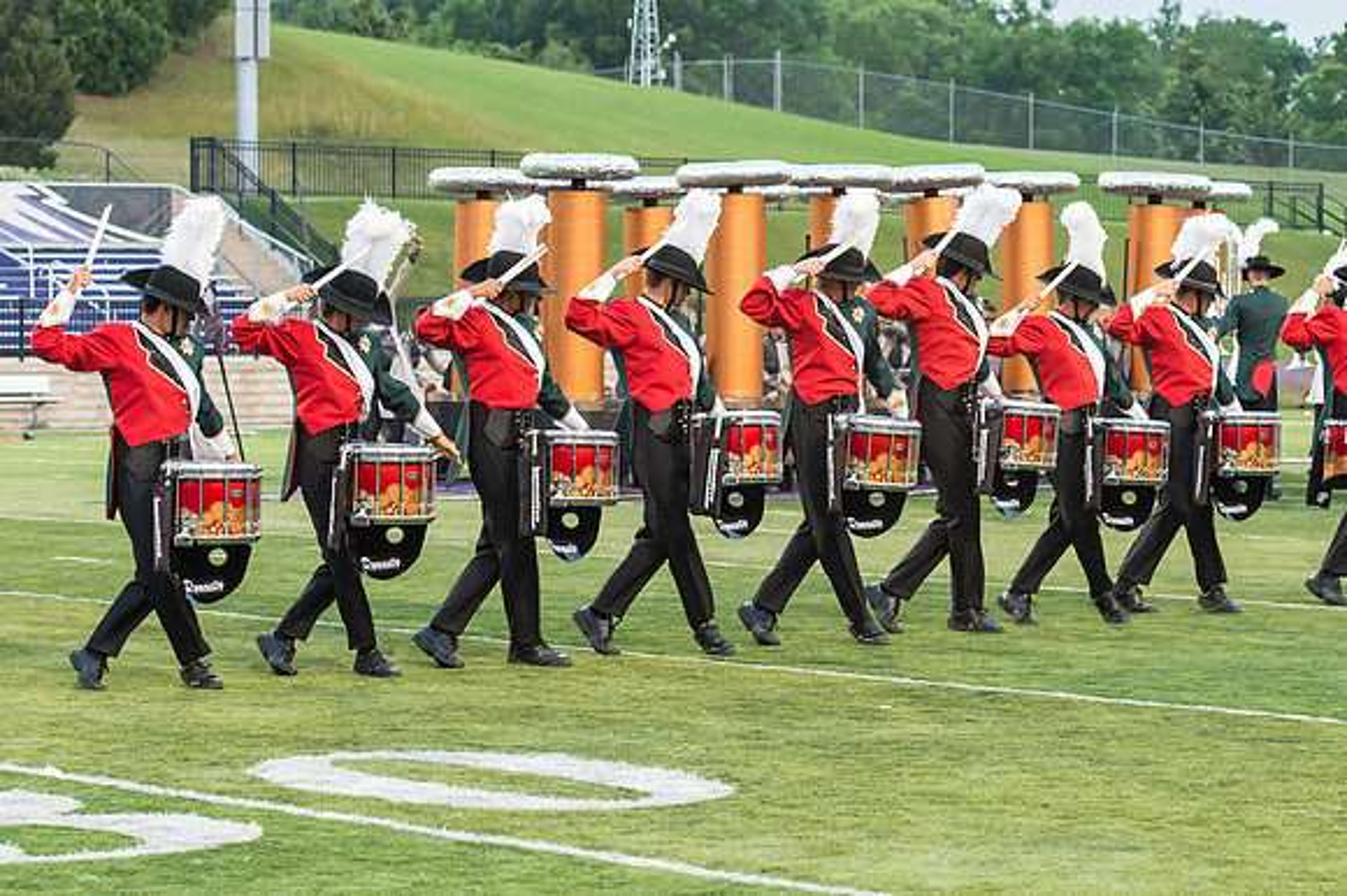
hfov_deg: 17.3
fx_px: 4417
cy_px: 279
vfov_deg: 11.6
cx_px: 878
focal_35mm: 118
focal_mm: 80
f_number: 5
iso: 3200
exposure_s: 1/640
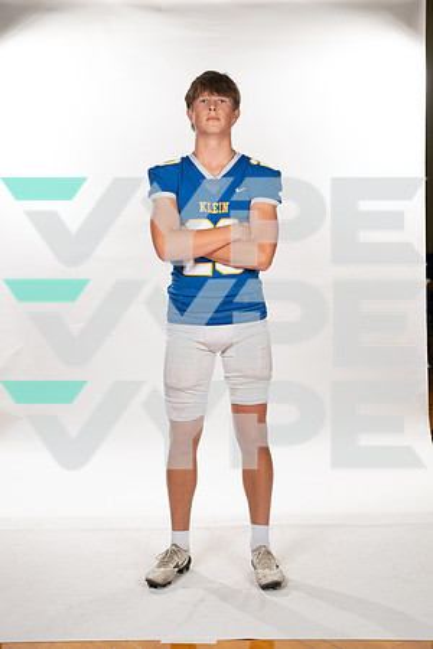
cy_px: 324
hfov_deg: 26.0
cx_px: 216
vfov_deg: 38.2
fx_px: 938
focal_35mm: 52
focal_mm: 52
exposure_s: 1/320
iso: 800
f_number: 7.1
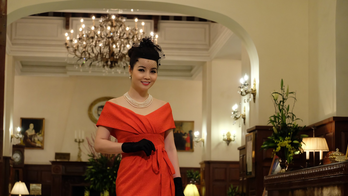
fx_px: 821
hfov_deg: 23.9
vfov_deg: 13.6
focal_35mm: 89
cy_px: 116
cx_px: 175
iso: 3200
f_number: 4.6
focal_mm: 56.2
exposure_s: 1/40
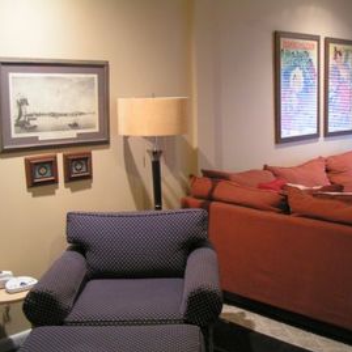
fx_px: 529
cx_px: 239
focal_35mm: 46
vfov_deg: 36.8
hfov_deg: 36.4
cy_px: 179
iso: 200
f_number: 2.8
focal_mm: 5.8
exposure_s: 1/15
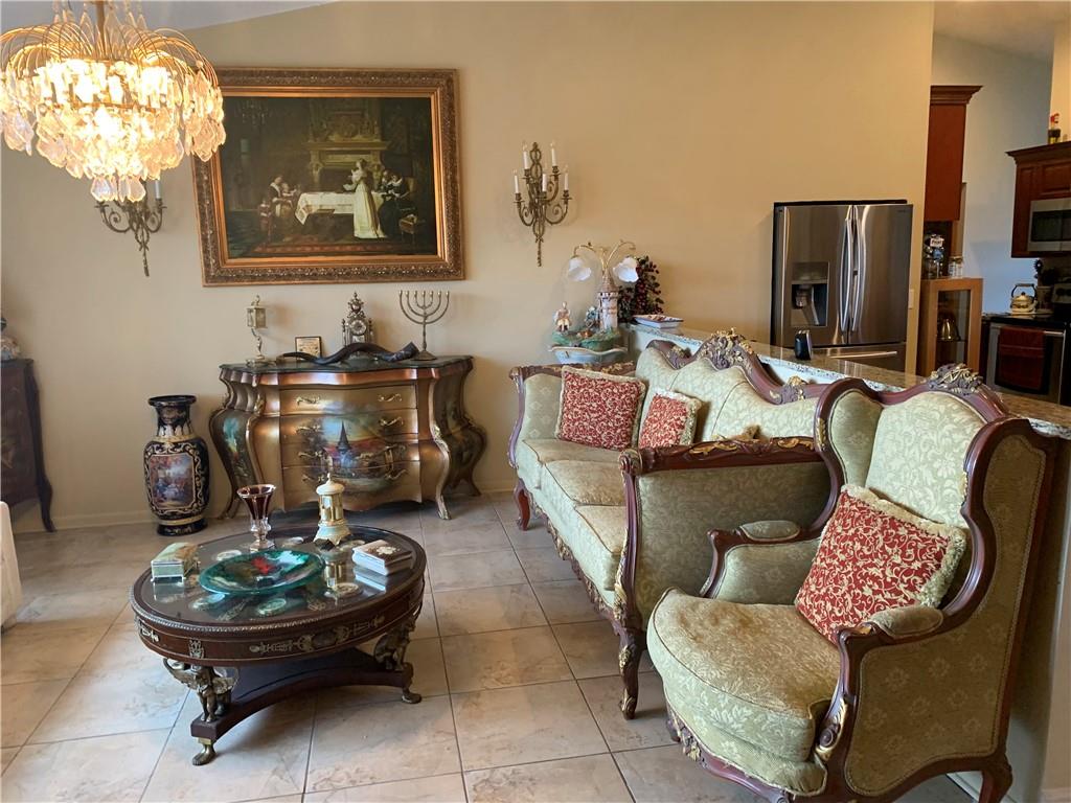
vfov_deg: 53.1
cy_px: 402
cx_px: 536
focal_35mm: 26
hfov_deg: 67.3
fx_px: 804
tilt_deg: -9.2
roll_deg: +1.5
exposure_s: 1/60
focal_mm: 4.25
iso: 200
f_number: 1.8
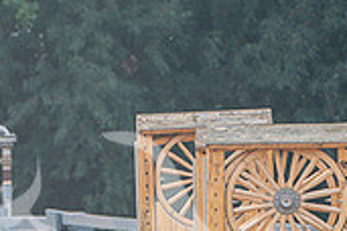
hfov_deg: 1.5
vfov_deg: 1.0
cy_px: 295
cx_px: -162
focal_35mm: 1356
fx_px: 13069
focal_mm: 400
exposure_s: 1/640
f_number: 5.6
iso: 500
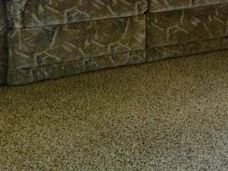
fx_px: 600
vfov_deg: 15.2
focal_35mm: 91
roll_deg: -3.0
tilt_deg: -9.8
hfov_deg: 20.1
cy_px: -72
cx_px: 278
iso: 50
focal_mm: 4.15
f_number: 2.2
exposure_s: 1/30
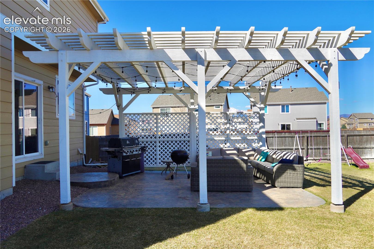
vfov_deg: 47.9
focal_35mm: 27
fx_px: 280
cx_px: 187
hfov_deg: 67.4
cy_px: 124
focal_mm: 18
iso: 100
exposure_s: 1/320
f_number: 9
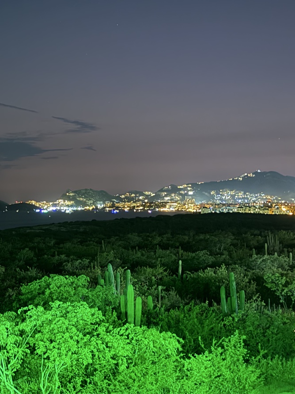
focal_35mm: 65
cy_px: 197
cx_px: 69
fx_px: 739
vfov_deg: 29.8
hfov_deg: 22.3
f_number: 1.78
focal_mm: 6.76
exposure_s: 1/2
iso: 800
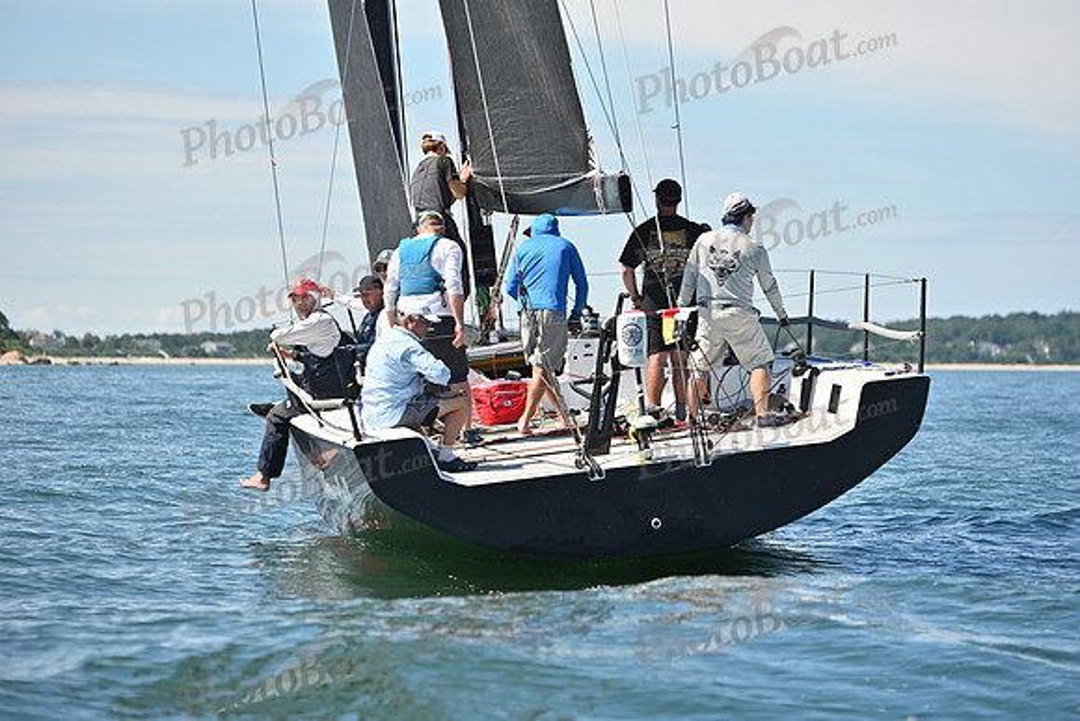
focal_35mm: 155
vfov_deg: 8.9
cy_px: 360
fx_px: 4651
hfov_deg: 13.2
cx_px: 540
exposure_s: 1/1000
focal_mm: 155
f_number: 4.5
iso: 250
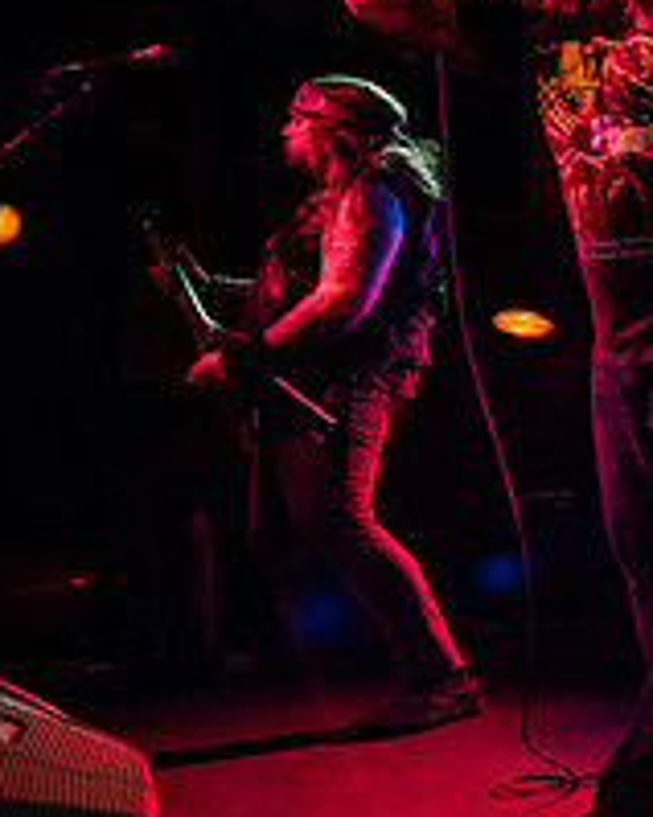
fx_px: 991
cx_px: 1121
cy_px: 273
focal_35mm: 41
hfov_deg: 23.2
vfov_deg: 44.2
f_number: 3.2
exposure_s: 1/125
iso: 3200
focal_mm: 15
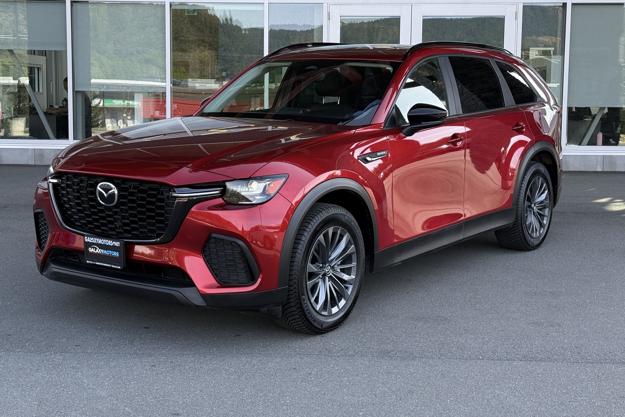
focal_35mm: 54
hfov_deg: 36.9
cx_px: 302
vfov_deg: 25.0
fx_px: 937
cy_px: 172
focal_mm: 6.76
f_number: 1.78
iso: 64
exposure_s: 1/687
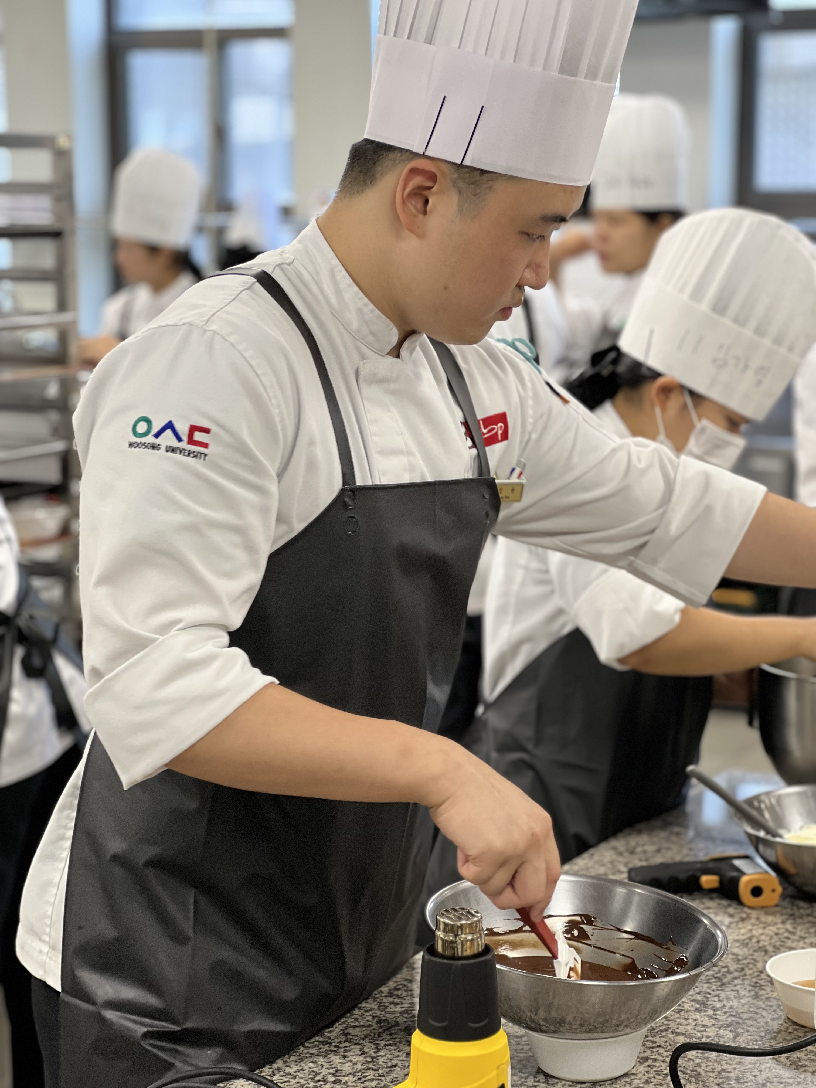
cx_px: 408
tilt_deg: -7.7
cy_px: 544
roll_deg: +0.3
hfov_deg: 19.1
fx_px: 2420
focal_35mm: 77
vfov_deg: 25.3
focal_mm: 9
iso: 100
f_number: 2.8
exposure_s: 1/40
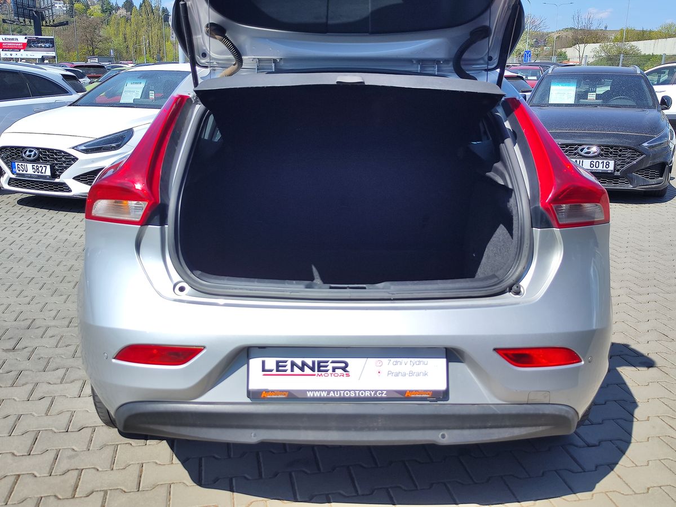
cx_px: 338
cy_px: 254
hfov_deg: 73.9
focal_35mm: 23
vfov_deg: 58.9
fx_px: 449
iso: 50
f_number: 1.69
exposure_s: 1/823
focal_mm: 7.01
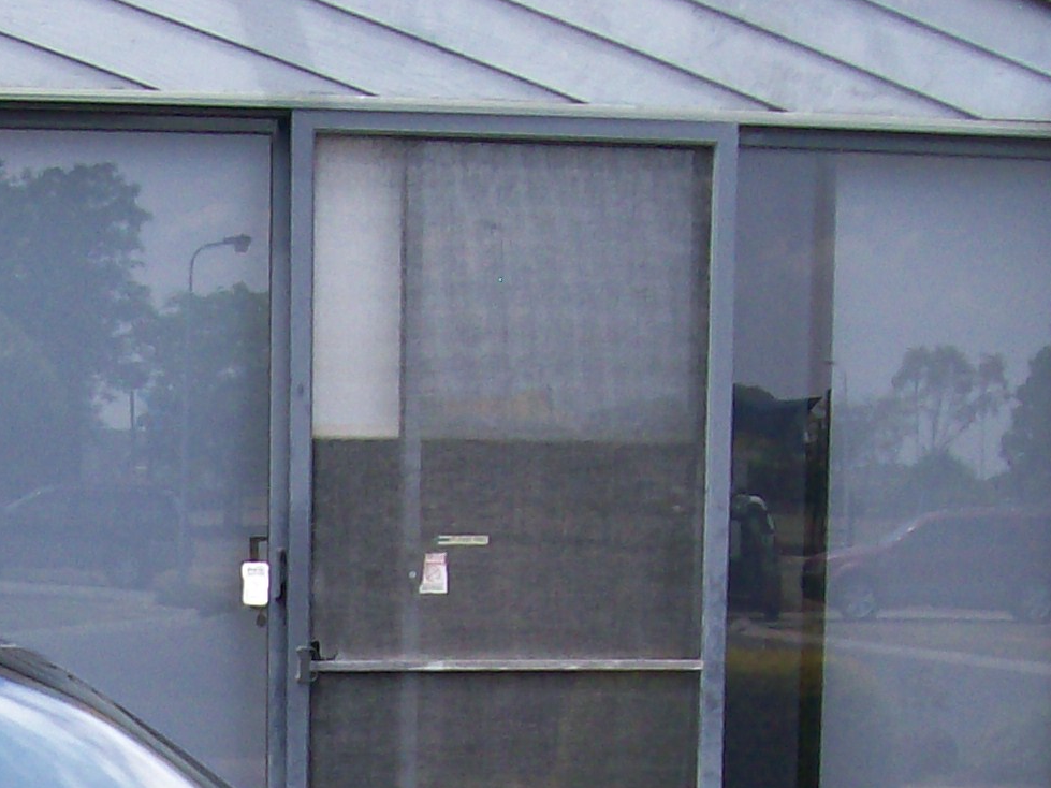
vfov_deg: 12.4
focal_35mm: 113
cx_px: -75
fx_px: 3430
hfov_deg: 16.9
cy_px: 1194
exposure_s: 1/606
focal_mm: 6
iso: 80
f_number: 2.7
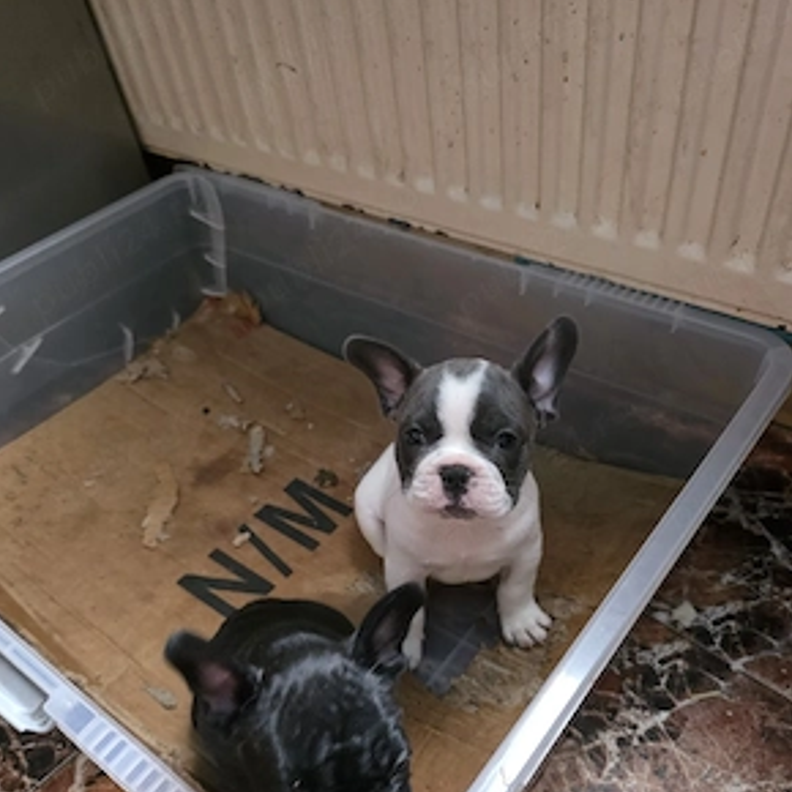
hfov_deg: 57.3
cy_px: 497
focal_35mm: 28
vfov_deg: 56.6
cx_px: 385
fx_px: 725
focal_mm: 6.3
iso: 1600
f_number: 1.7
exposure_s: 1/33.4
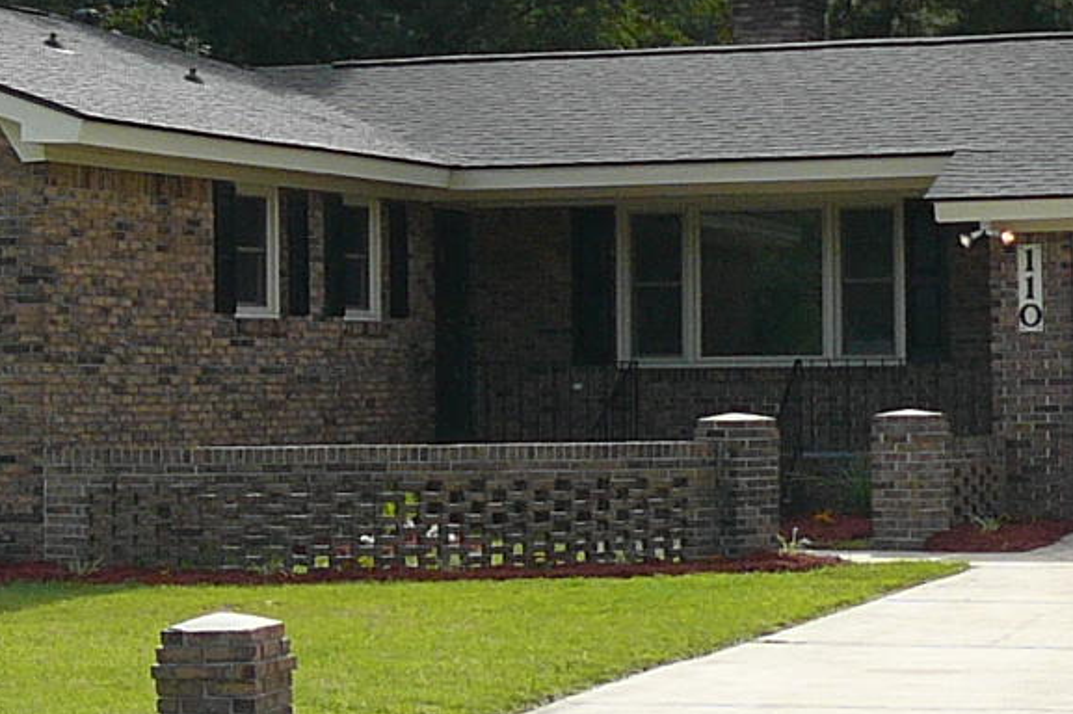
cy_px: 69
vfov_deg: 10.7
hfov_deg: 16.1
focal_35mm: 127
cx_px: 435
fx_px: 3783
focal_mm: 5.2
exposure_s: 1/640
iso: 80
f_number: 2.8
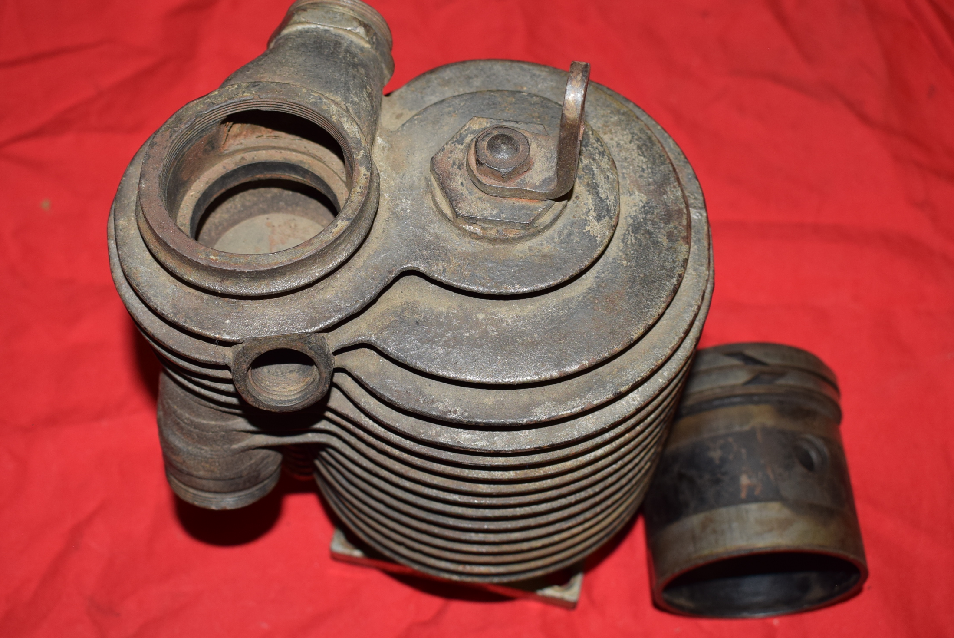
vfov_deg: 27.5
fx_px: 1299
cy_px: 274
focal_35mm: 49
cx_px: 430
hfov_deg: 40.3
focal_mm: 24
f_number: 5.6
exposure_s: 1/125
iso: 400
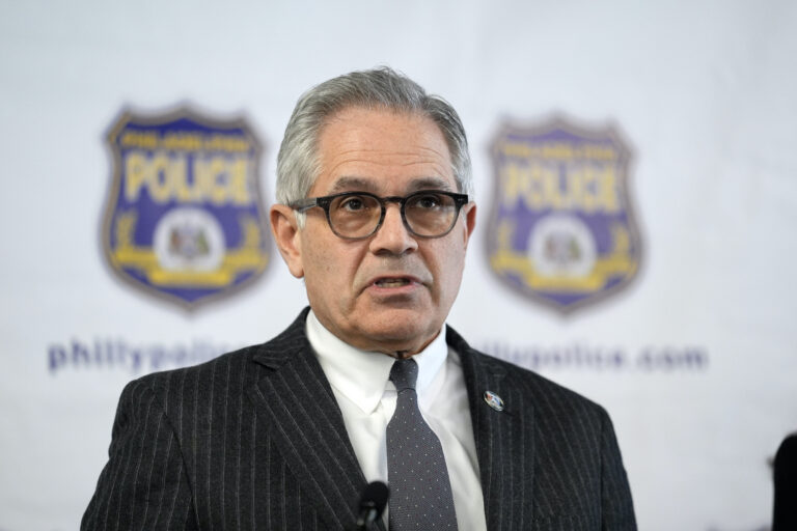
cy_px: 266
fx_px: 4427
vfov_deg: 6.9
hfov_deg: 10.3
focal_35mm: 200
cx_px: 398
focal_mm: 200
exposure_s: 1/400
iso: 2000
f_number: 2.8
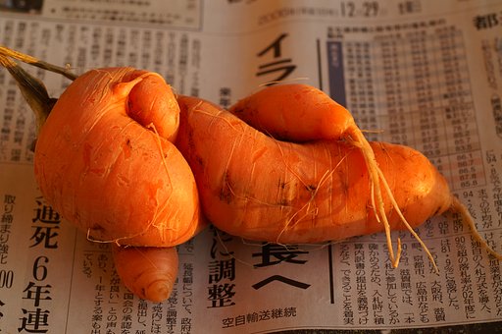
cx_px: 251
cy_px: 167
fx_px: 1044
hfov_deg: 27.0
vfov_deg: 18.1
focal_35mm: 75
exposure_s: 1/80
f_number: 5.6
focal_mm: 50
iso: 200
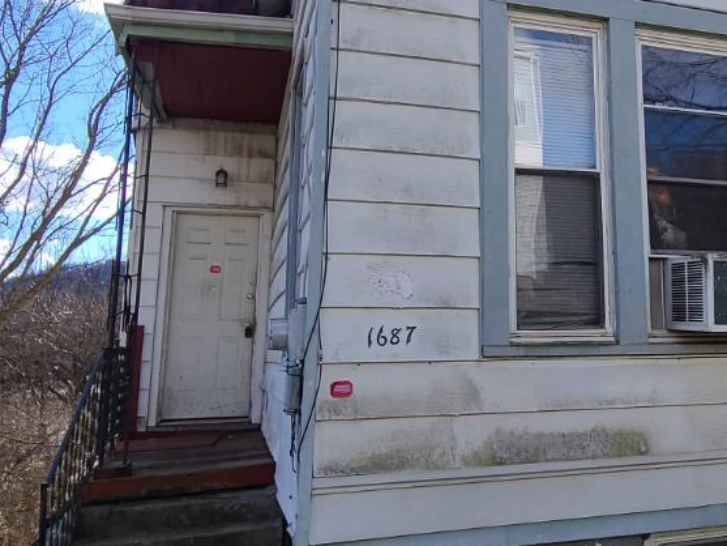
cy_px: 181
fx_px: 735
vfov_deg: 40.2
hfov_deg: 50.9
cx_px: 526
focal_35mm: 35
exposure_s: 1/1041
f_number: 2.2
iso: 50
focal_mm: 2.2
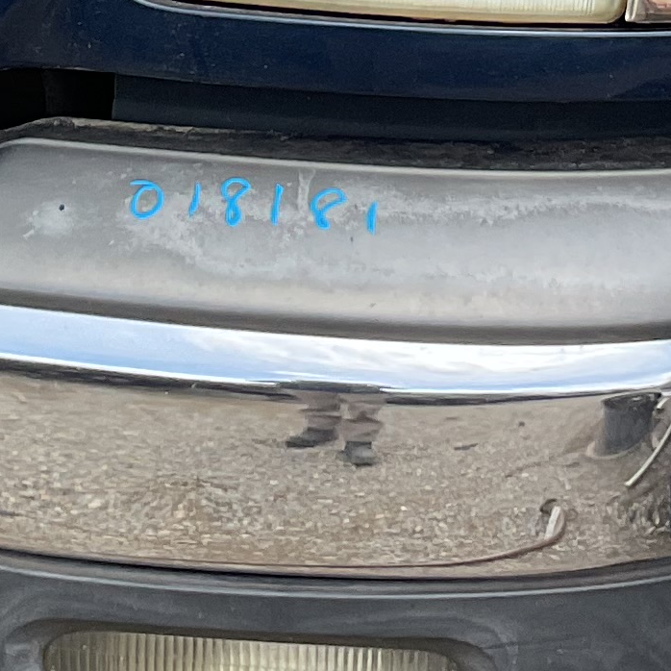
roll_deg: -6.6
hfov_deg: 11.7
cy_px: -259
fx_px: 3246
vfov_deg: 11.4
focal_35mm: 148
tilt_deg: -14.5
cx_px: 564
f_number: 1.8
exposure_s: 1/855
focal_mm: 3
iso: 16
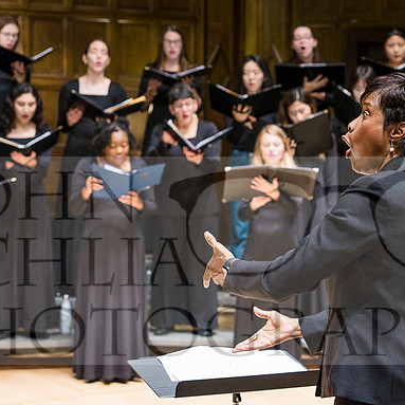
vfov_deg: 19.3
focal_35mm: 90
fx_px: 1191
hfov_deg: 19.3
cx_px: 223
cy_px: 204
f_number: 5
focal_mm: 70
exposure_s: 1/160
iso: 1600
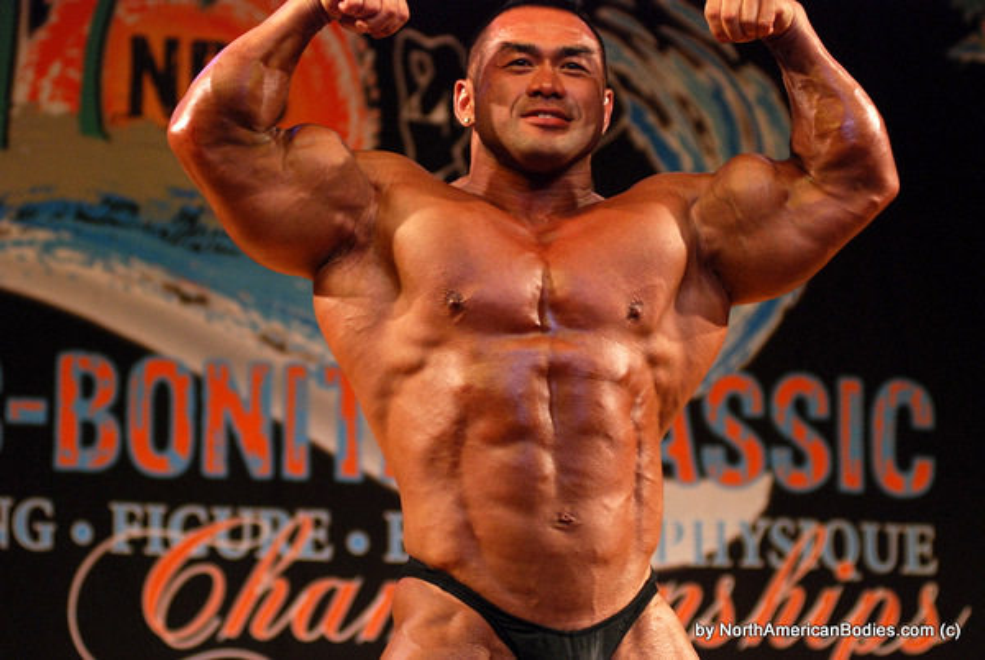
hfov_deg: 17.0
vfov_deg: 11.5
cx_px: 492
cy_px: 330
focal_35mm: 120
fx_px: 3288
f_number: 2.8
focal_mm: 80
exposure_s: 1/125
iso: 640
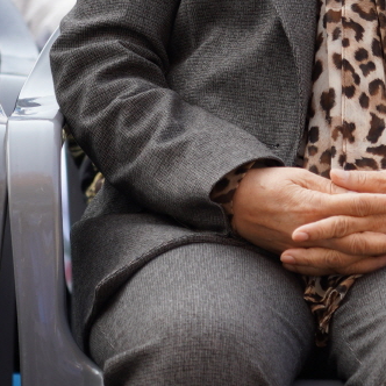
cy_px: -67
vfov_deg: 4.3
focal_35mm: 410
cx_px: 356
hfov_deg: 4.3
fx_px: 5172
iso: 125
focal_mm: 89
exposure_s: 1/125
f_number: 4
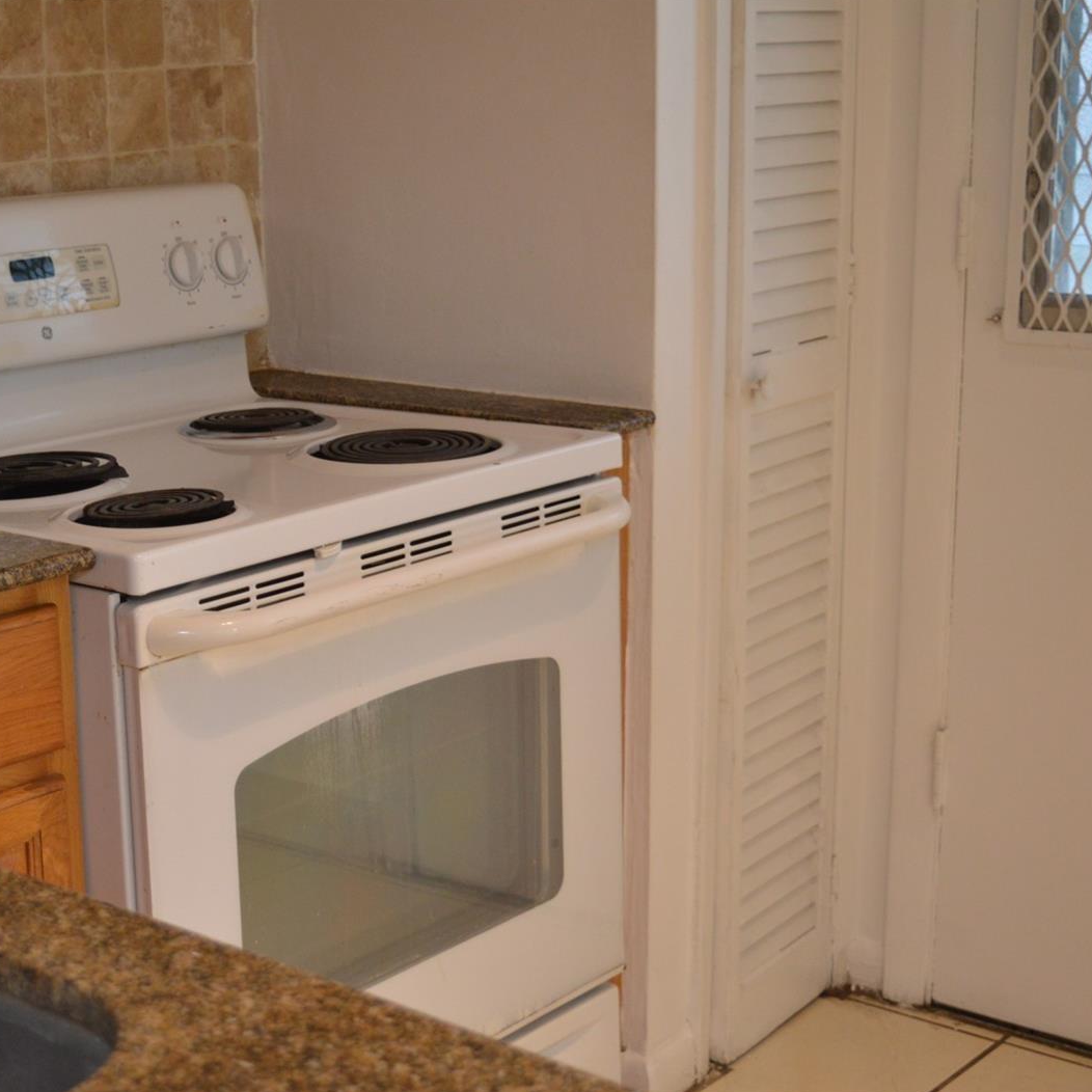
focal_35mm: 62
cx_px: 302
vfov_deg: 27.7
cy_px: 545
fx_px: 2213
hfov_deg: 27.4
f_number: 4.5
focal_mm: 32
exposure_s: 1/60
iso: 800
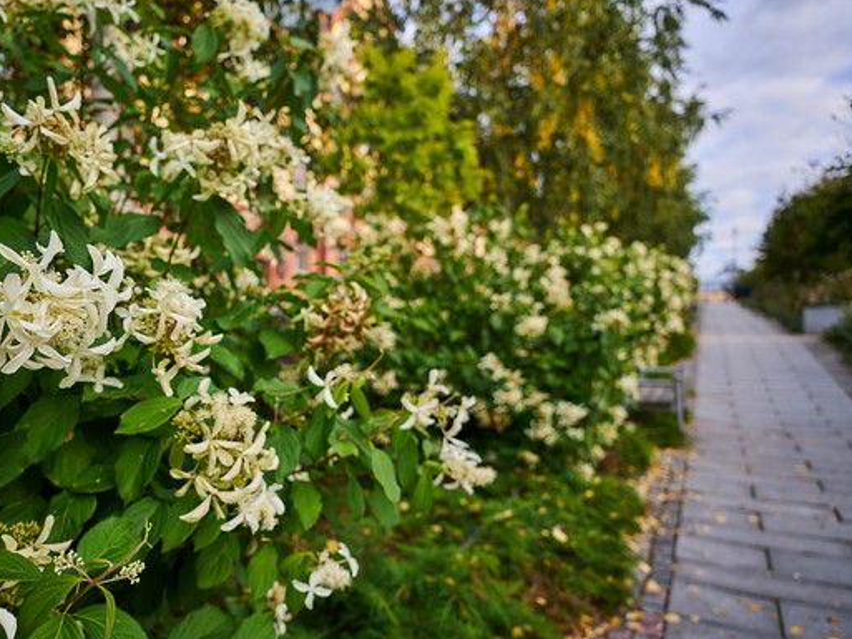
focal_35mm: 24
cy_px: 343
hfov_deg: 70.6
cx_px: 327
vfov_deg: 56.8
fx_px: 591
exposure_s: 1/400
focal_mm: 20
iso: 100
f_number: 2.8
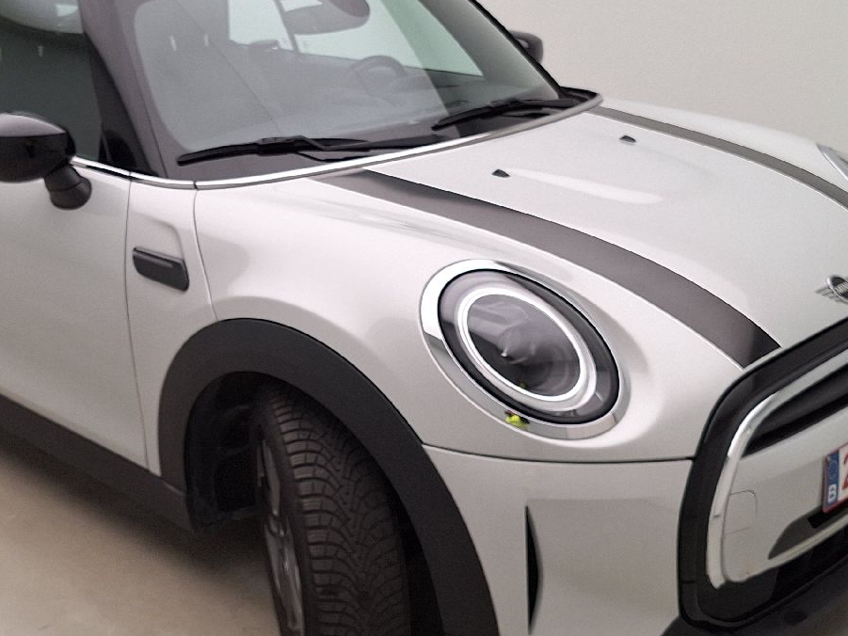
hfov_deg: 38.6
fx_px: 1201
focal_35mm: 49
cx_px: 310
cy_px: 259
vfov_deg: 29.6
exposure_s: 1/116
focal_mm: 5.54
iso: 40
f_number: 1.8
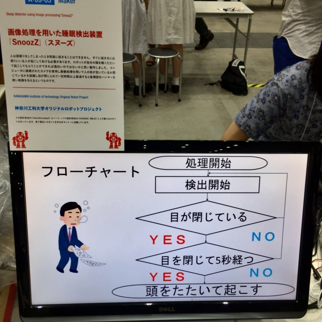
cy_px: 196
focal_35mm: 35
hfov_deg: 47.2
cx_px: 163
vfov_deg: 46.9
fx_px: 368
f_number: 2.2
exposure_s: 1/85
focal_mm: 4.15
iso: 25
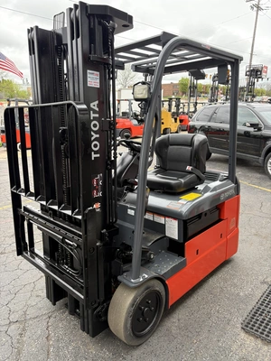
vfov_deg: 67.3
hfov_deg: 53.1
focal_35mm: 26
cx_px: 136
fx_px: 271
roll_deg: +0.0
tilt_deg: -14.9
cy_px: 180
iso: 64
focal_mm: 5.96
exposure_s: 1/236
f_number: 1.6
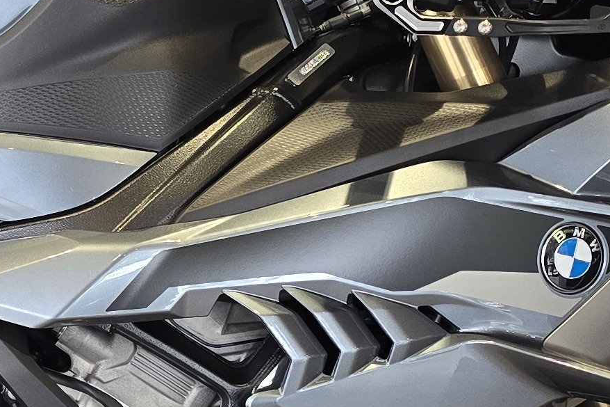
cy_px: 212
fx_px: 1846
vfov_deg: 12.6
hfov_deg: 17.9
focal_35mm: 109
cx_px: -115
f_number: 1.7
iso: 125
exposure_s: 1/120
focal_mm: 6.3
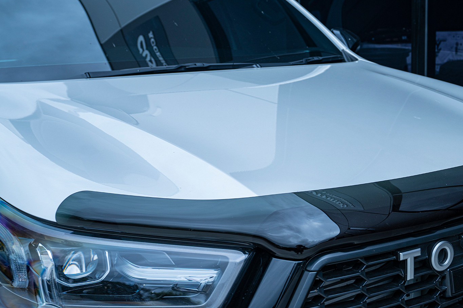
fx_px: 527
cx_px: 289
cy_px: 152
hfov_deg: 47.0
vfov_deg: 32.6
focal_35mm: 41
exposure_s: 1/100
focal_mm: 31
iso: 100
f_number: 5
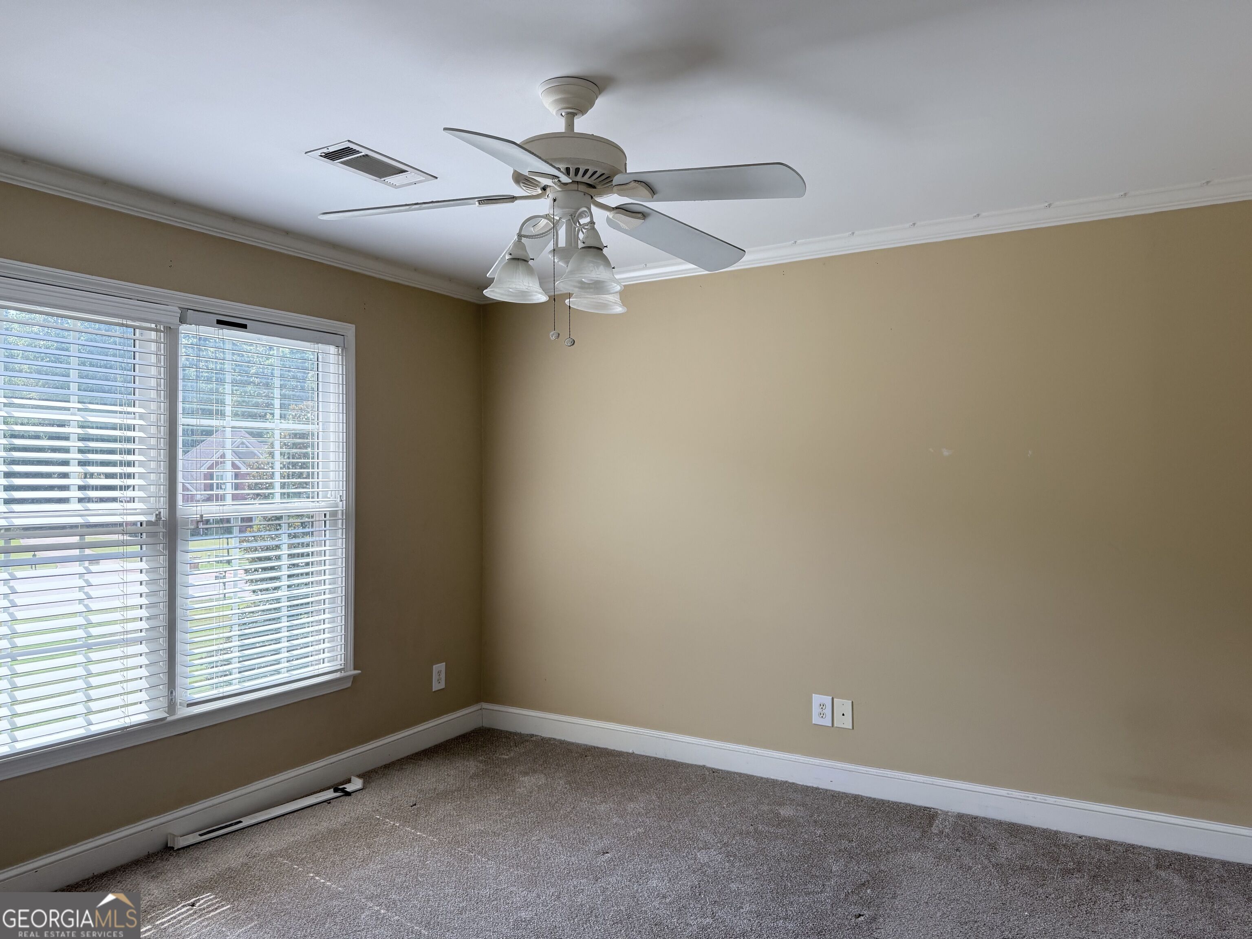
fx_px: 868
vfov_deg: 56.8
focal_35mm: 24
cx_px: 626
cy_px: 470
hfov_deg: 71.6
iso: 100
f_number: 1.78
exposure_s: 1/464
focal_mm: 6.76
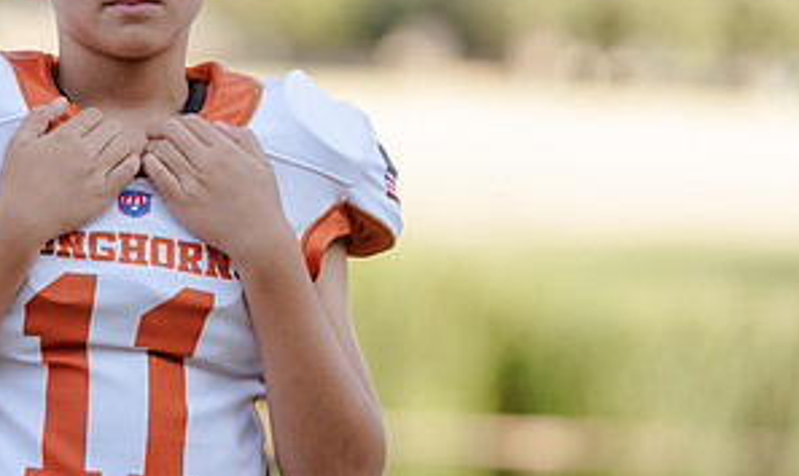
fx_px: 6083
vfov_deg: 4.5
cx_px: 127
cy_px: 169
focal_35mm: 283
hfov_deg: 7.5
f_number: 3.2
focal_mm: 137
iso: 160
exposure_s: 1/320
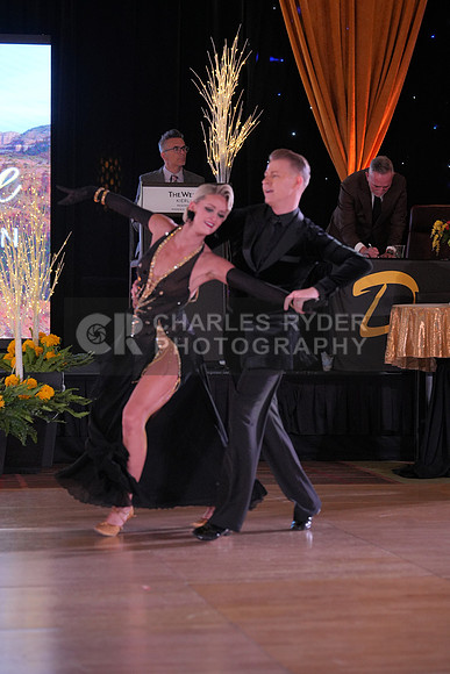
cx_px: 225
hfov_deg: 12.3
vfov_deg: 18.4
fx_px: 2080
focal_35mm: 111
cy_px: 337
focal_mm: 111
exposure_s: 1/500
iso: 2000
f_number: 4
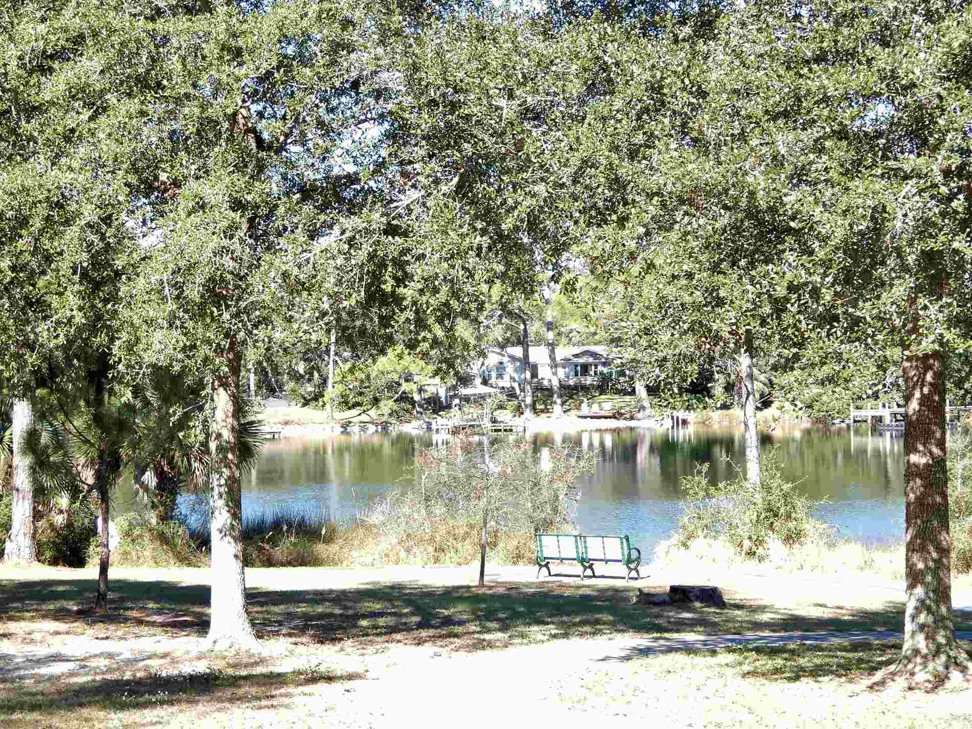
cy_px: 377
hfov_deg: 27.8
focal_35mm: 70
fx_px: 1965
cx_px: 507
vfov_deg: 21.0
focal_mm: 11.6
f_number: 4.5
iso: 80
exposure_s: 1/100
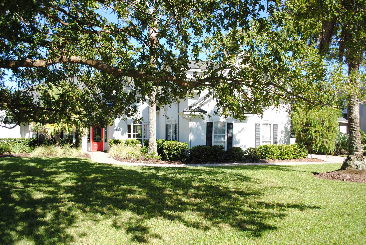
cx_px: 183
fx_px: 275
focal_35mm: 27
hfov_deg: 67.3
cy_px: 122
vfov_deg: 48.0
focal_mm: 18
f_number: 4
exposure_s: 1/1000
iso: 180
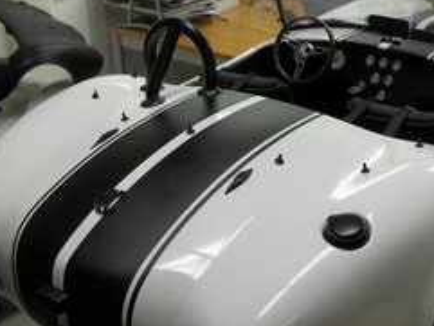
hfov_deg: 33.0
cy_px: 184
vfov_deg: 25.2
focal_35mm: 58
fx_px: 728
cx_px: 279
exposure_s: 1/30
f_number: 2.8
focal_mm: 6.2
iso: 100
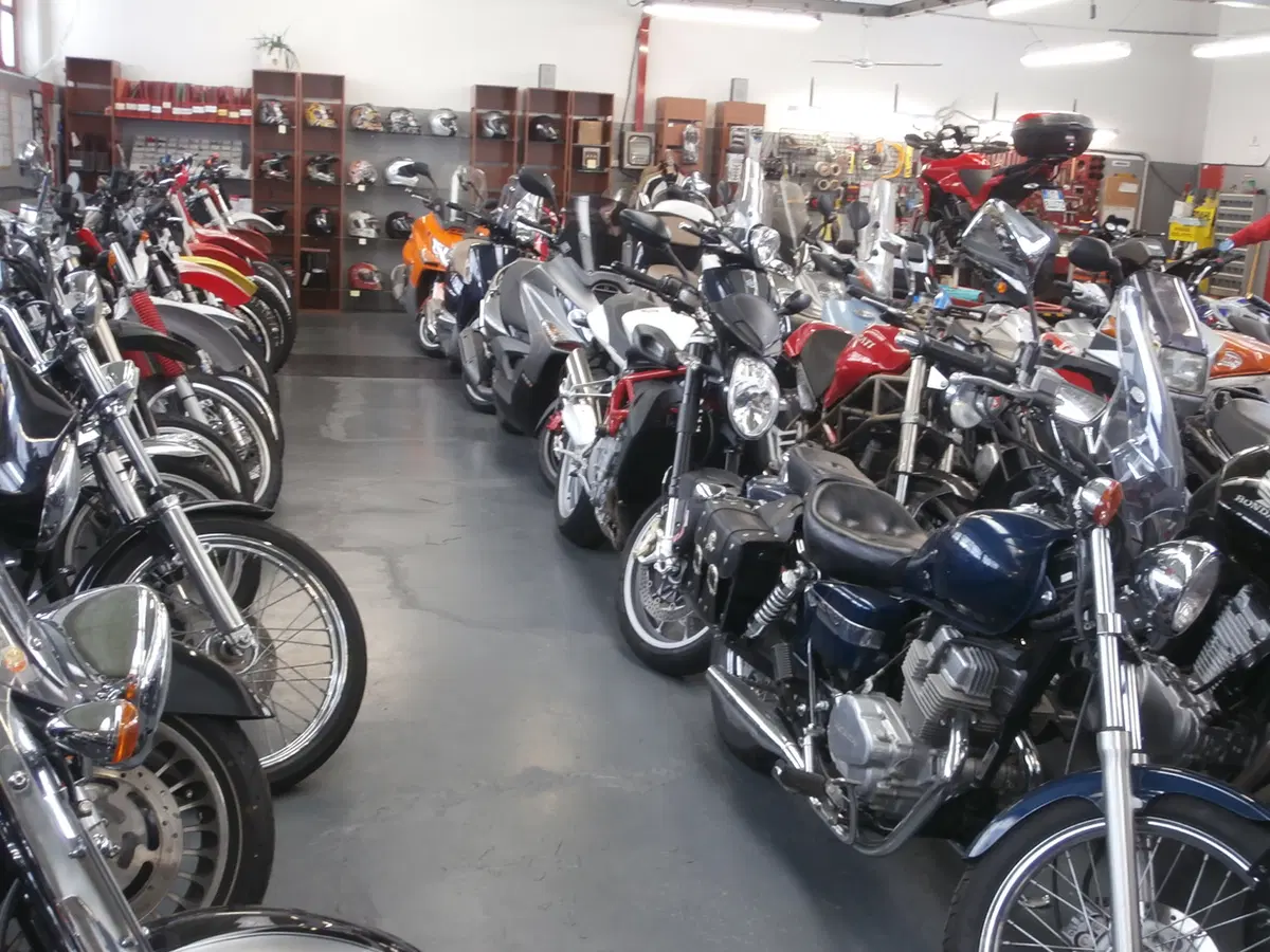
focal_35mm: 38
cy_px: 476
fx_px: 1394
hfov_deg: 49.0
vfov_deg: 37.7
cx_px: 635
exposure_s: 1/8
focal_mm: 6.67
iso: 100
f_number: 3.9
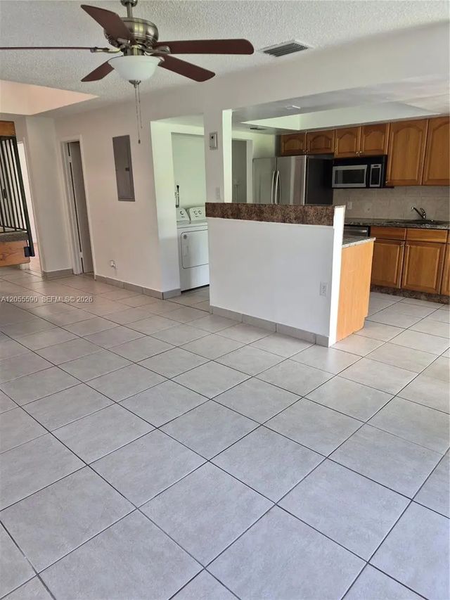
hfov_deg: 58.9
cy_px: 300
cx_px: 225
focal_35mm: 23
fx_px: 399
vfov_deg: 73.9
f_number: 1.8
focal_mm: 5.4
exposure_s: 1/180
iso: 200
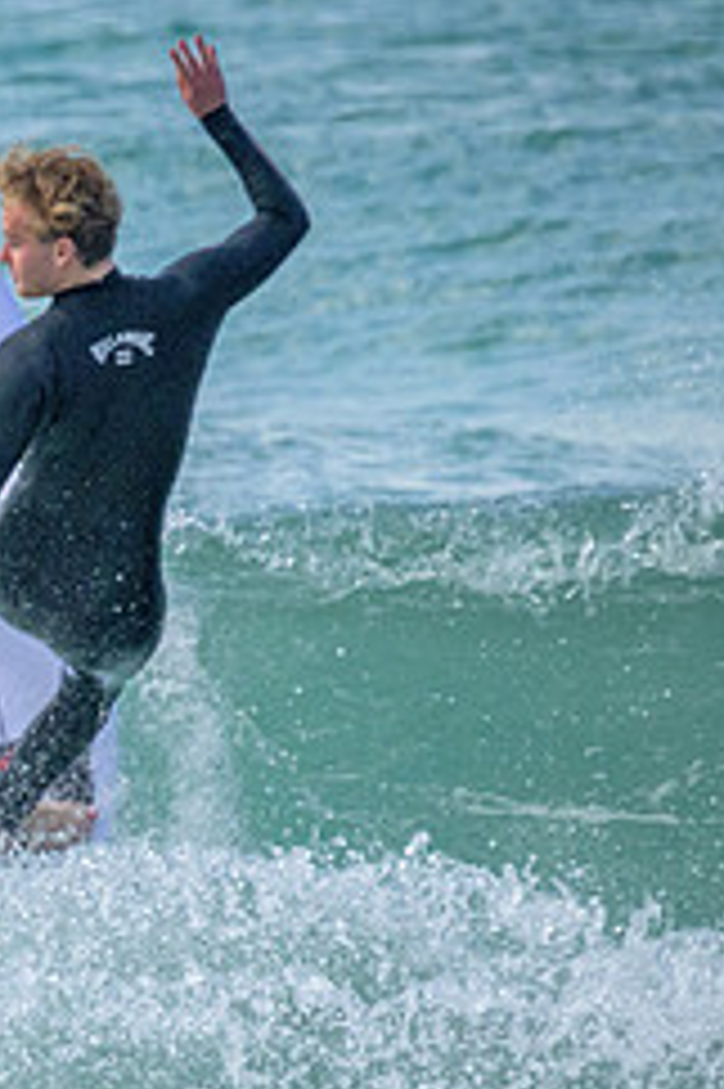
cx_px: -558
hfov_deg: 0.7
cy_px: 718
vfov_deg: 1.1
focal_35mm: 1916
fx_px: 57878
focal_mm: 800
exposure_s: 1/1250
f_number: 11
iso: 4000
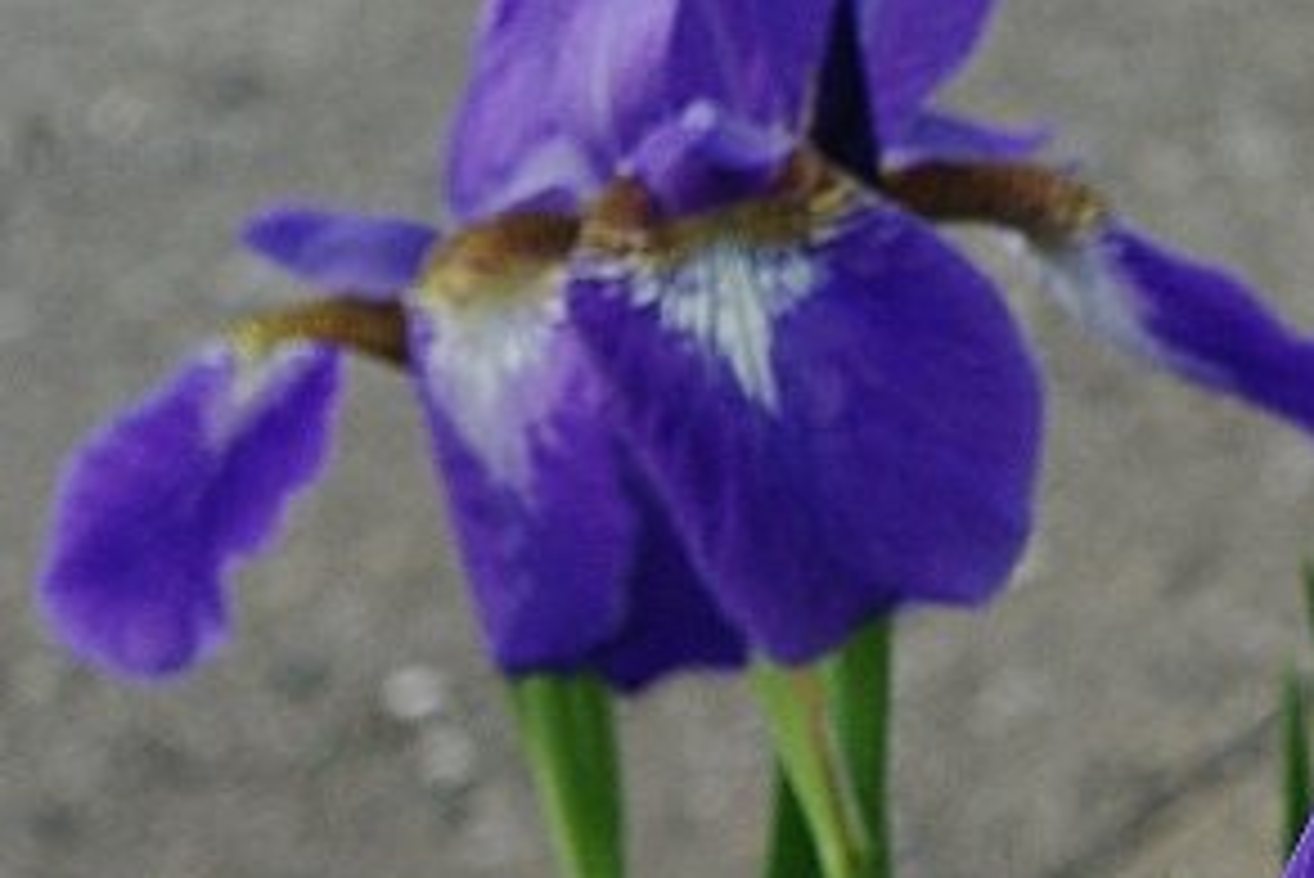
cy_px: 1238
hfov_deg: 7.4
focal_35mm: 274
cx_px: 2106
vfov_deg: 5.0
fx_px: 9993
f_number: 16
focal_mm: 55
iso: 400
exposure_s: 1/60
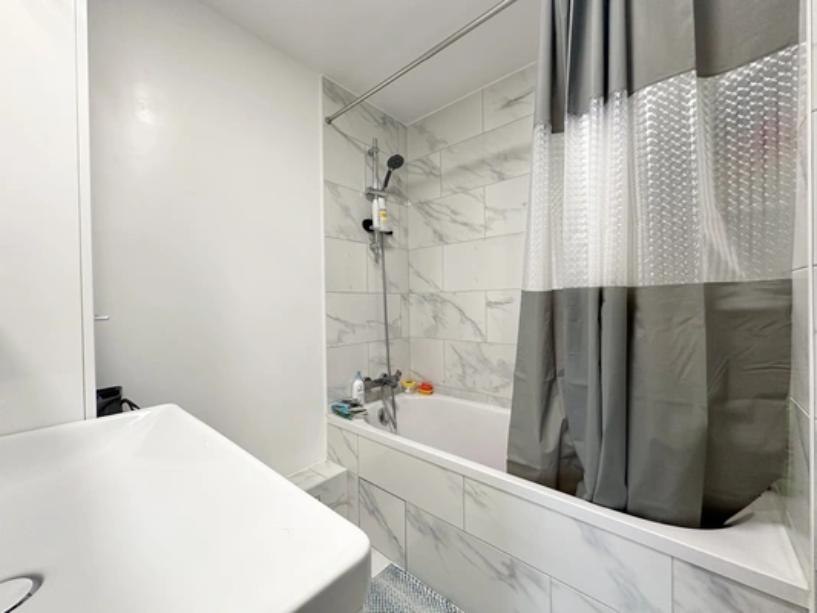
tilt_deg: +0.1
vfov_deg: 85.7
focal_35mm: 14
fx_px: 330
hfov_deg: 102.1
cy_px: 306
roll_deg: +1.1
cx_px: 408
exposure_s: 1/100
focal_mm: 2.22
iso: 200
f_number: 2.2
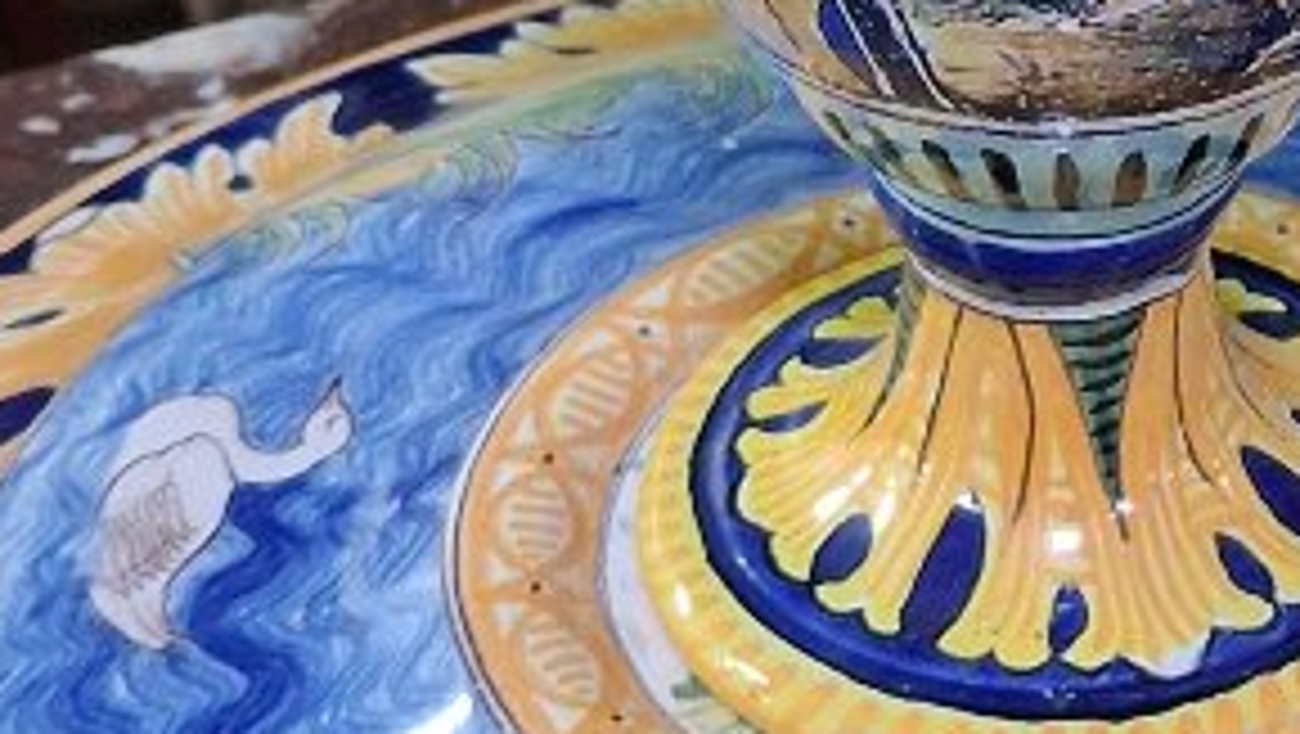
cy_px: -414
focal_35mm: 122
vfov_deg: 9.6
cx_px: 1179
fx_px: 4208
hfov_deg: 17.3
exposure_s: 1/25
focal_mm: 4
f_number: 1.8
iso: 500
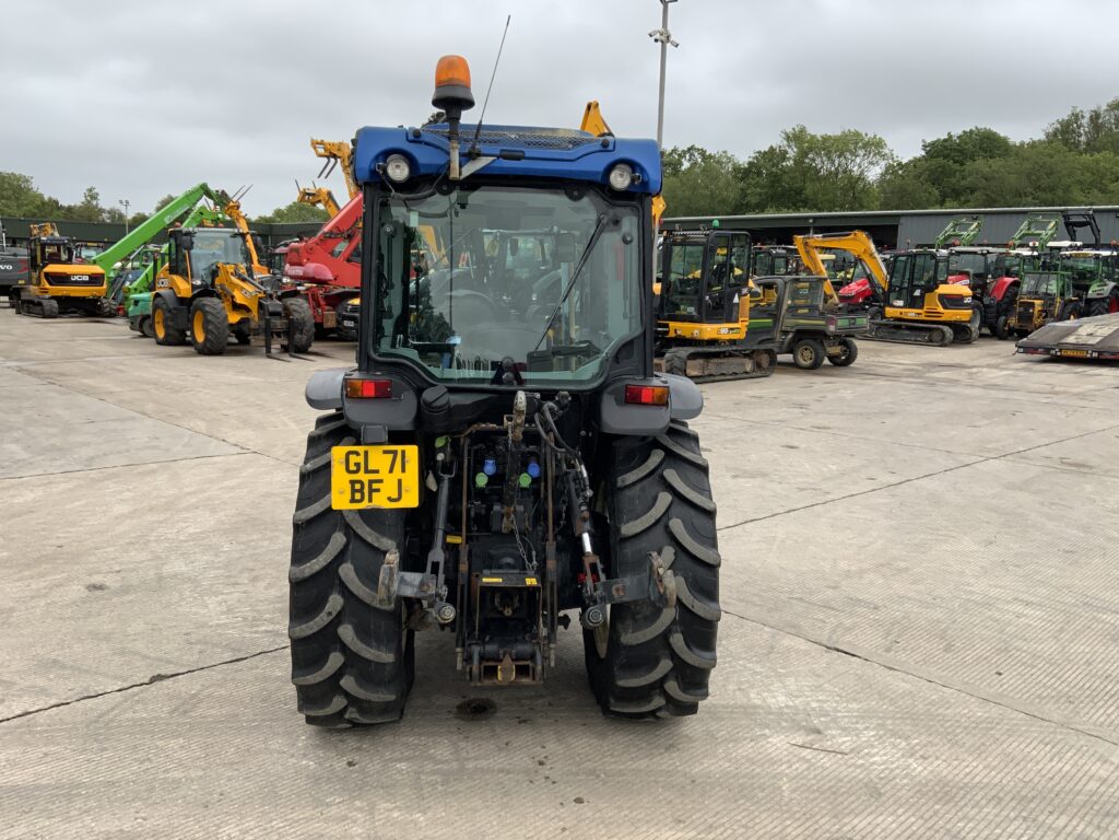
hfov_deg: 61.7
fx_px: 937
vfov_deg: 48.2
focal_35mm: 29
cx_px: 560
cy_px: 420
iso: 16
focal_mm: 3
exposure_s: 1/454
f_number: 1.8
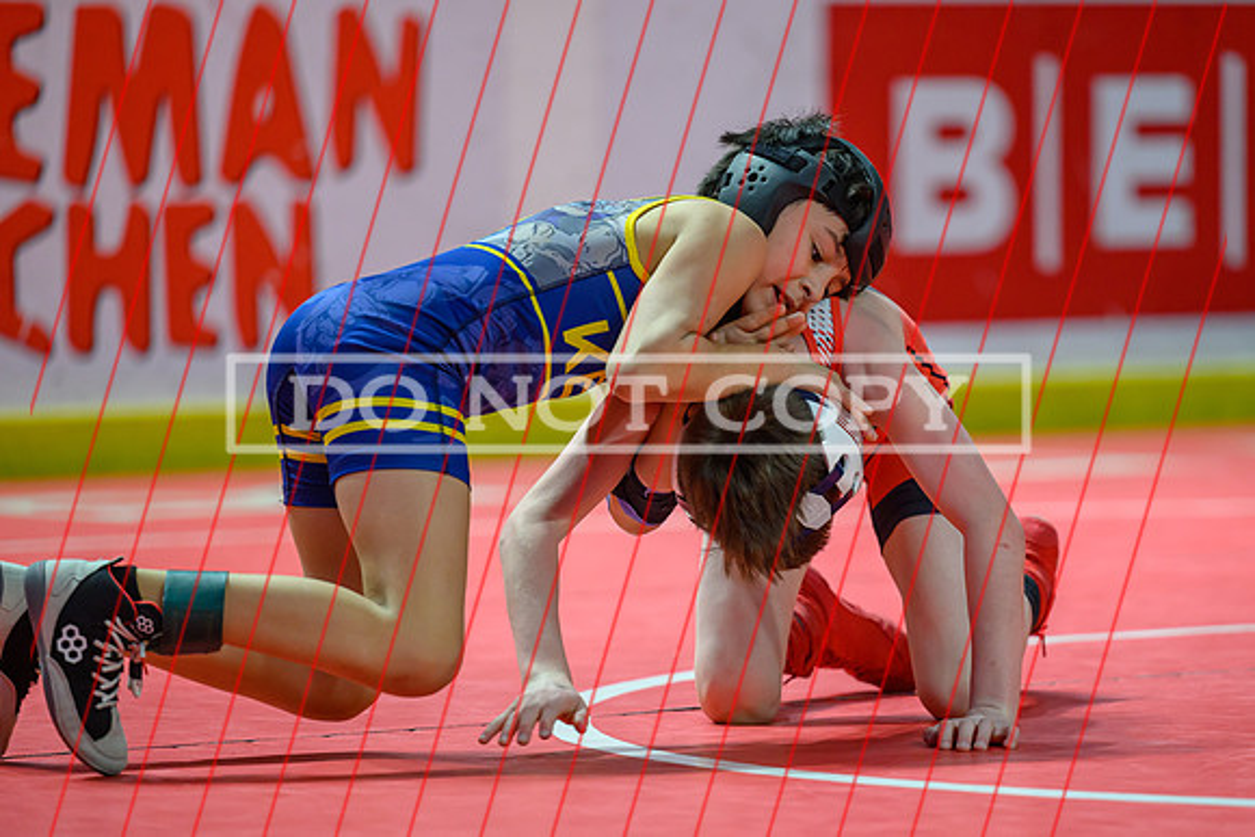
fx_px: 7891
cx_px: 775
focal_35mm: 226
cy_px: 500
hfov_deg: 9.1
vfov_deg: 6.1
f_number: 2.8
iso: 2500
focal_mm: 180
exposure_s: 1/800
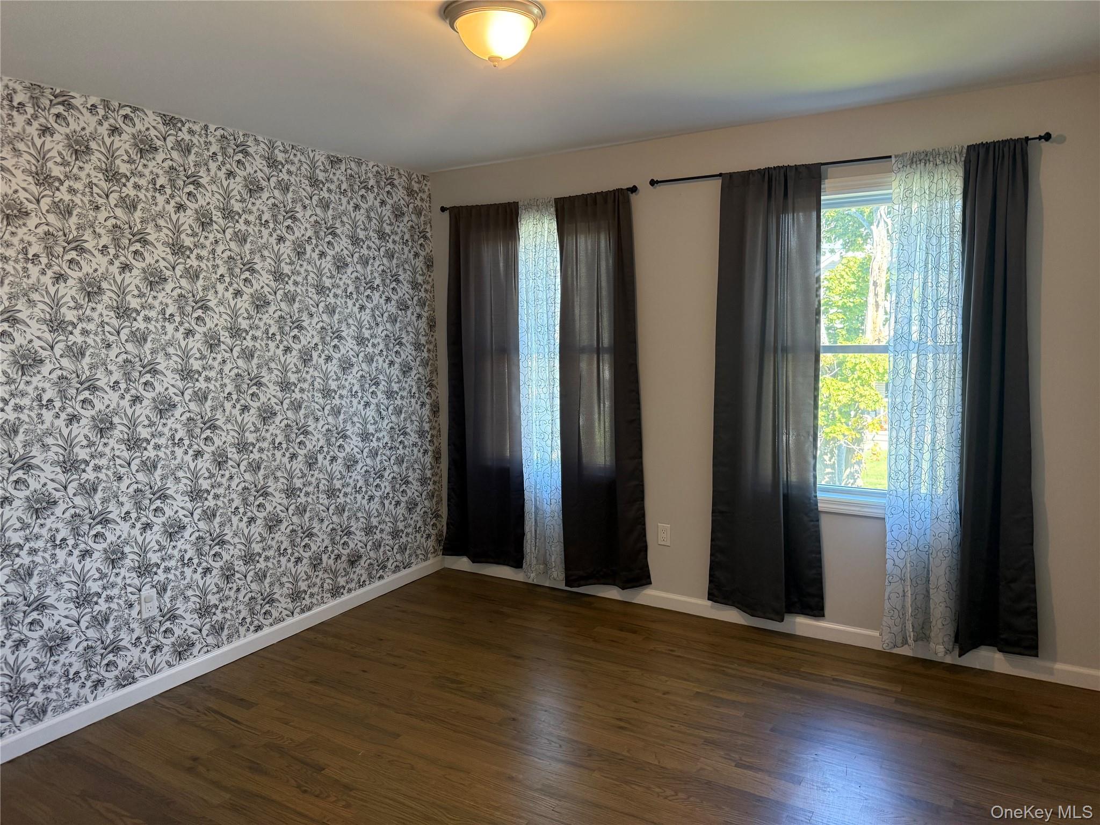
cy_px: 412
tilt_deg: -5.4
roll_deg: +1.2
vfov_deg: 56.8
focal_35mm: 24
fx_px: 763
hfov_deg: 71.6
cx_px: 550
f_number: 1.78
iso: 200
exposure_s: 1/60
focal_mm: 6.76
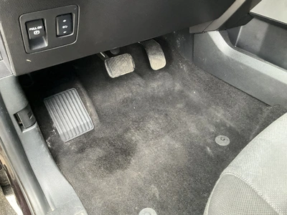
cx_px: 144
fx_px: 240
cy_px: 108
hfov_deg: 61.7
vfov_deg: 48.2
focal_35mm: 29
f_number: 1.8
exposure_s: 1/60
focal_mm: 3
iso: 250
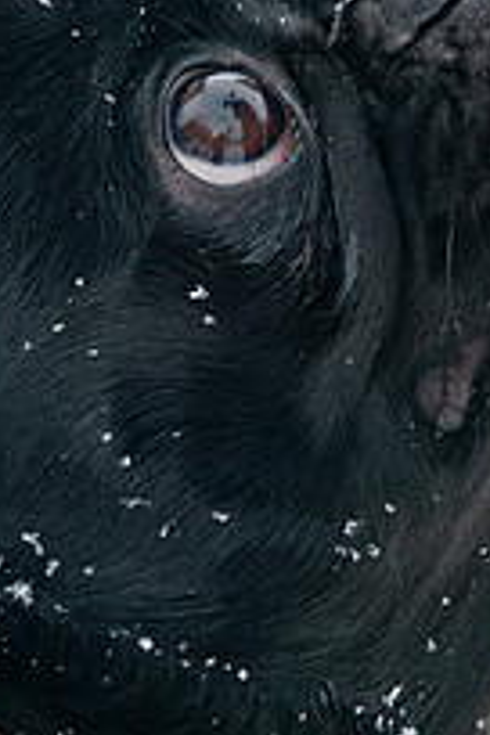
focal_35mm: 370
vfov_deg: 5.6
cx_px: 319
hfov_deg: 3.7
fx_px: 7554
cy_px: 166
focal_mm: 112
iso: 200
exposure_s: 1/640
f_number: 5.6
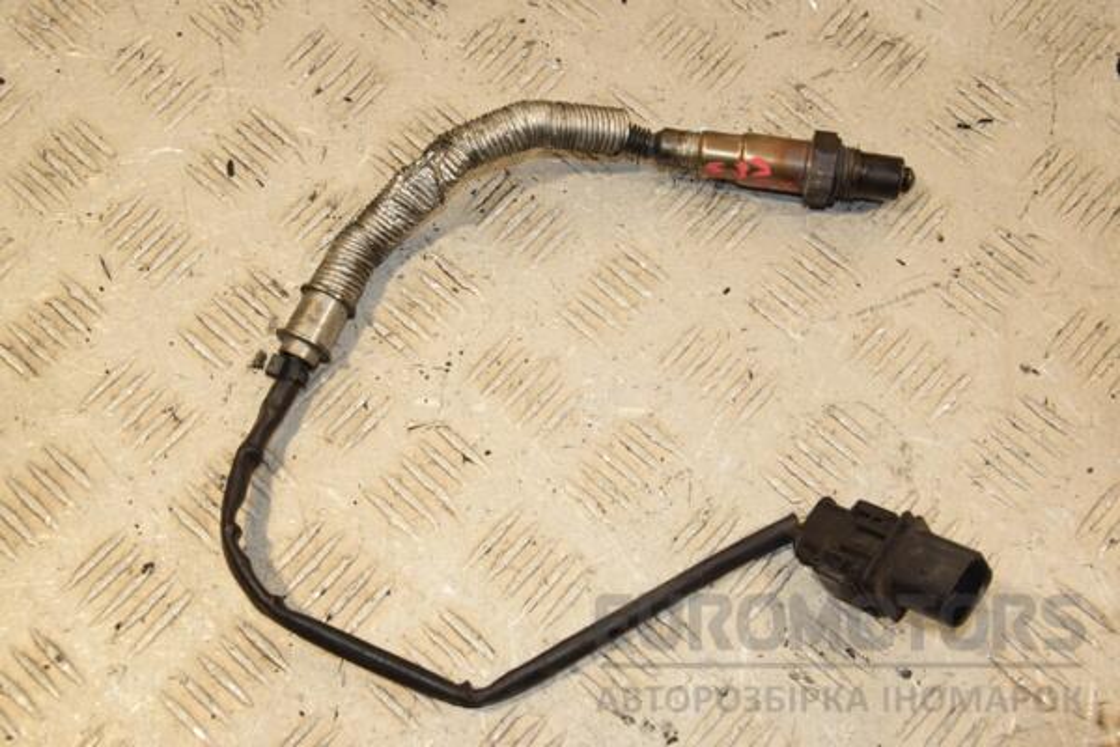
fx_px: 1633
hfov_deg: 37.9
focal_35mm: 52
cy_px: 374
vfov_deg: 25.8
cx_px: 560
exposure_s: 1/200
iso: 800
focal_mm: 35
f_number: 9
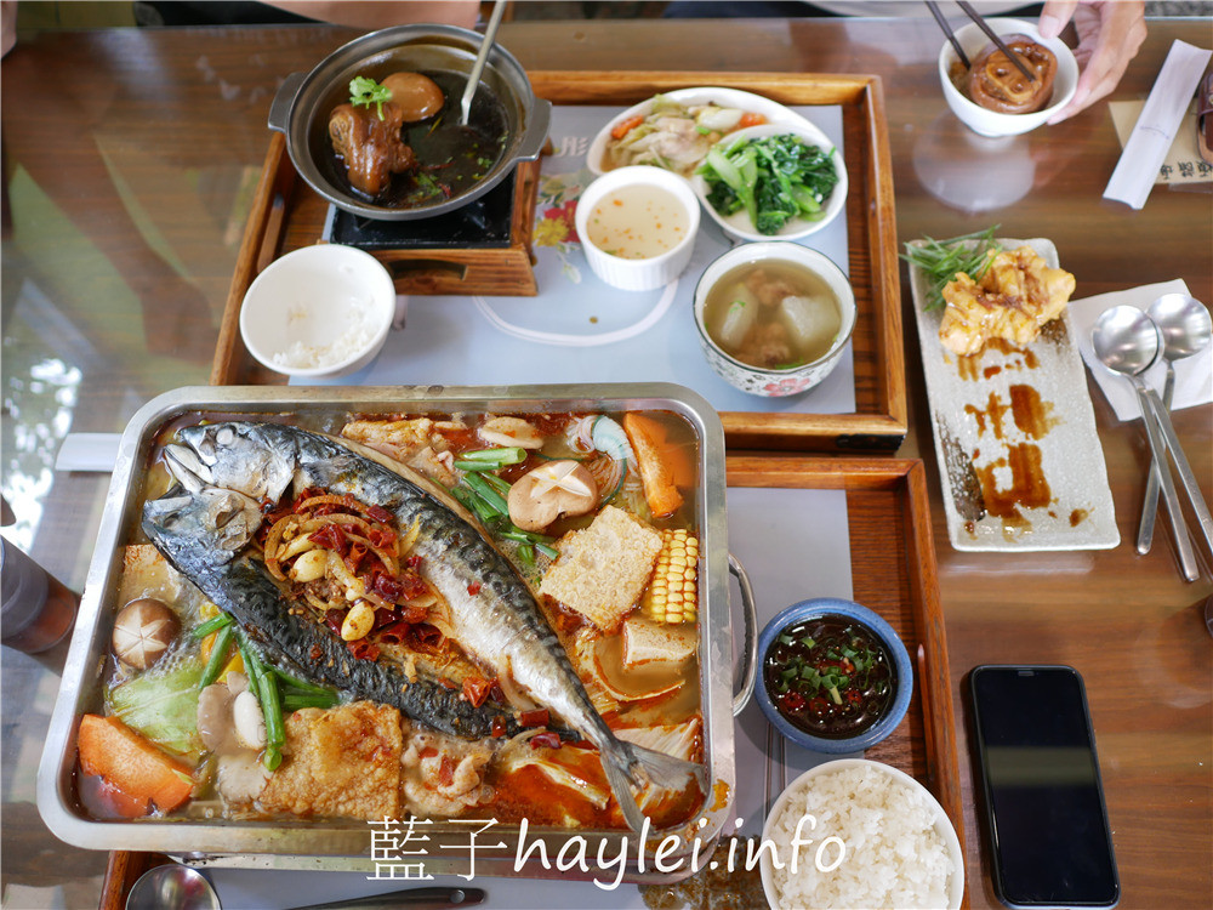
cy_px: 455
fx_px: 1051
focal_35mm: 30
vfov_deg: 46.8
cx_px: 606
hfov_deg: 60.0
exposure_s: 1/100
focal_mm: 15
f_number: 1.7
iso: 200
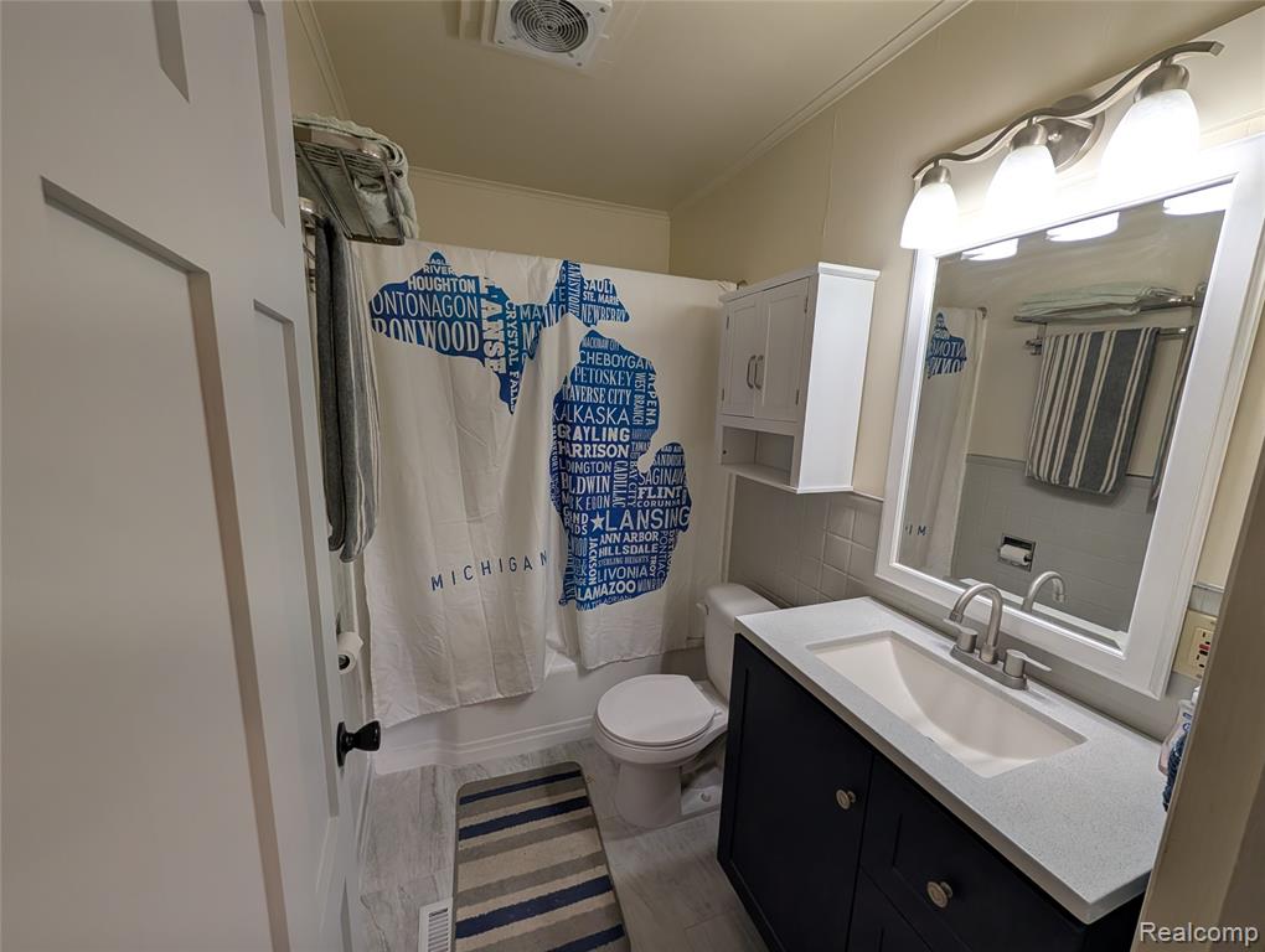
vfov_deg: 94.6
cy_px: 476
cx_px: 632
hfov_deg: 110.5
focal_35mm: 12
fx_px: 439
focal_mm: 2.02
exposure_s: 1/153
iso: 70
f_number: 1.7
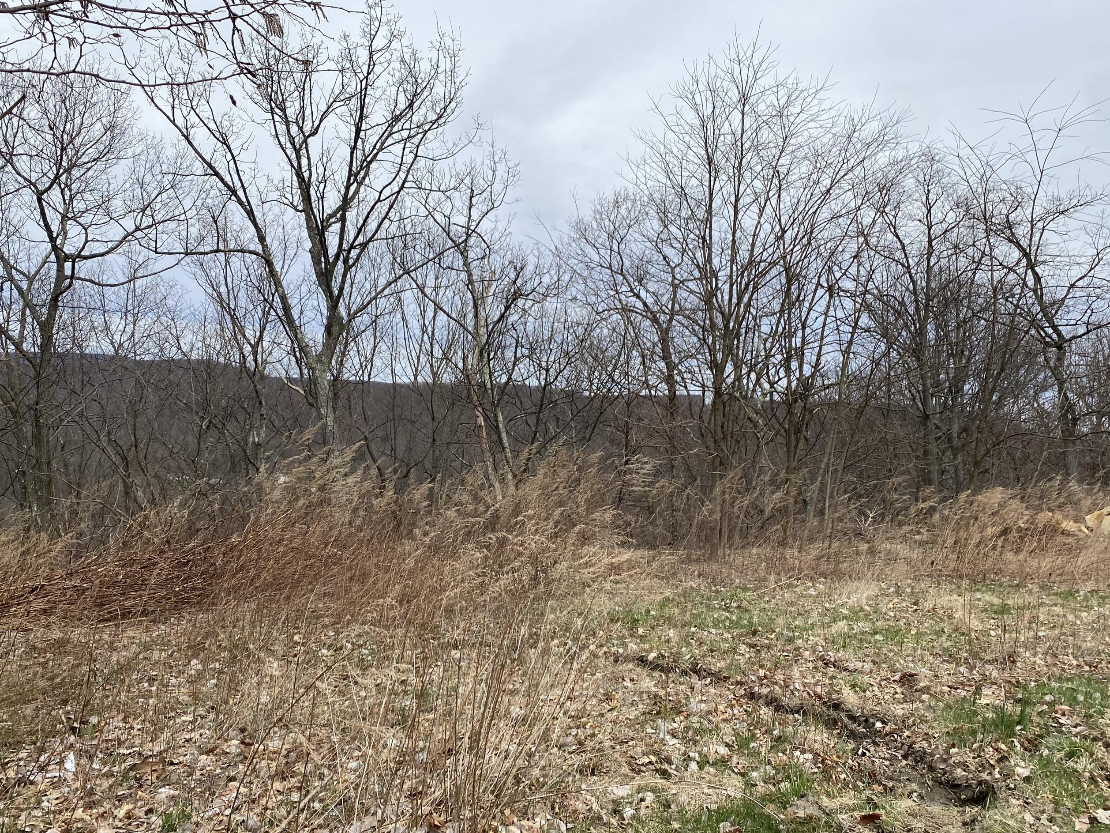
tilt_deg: -1.1
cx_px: 513
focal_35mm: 31
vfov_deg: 45.4
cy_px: 443
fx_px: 994
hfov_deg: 58.3
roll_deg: -2.5
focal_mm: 4.25
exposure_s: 1/3300
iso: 32
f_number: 1.8
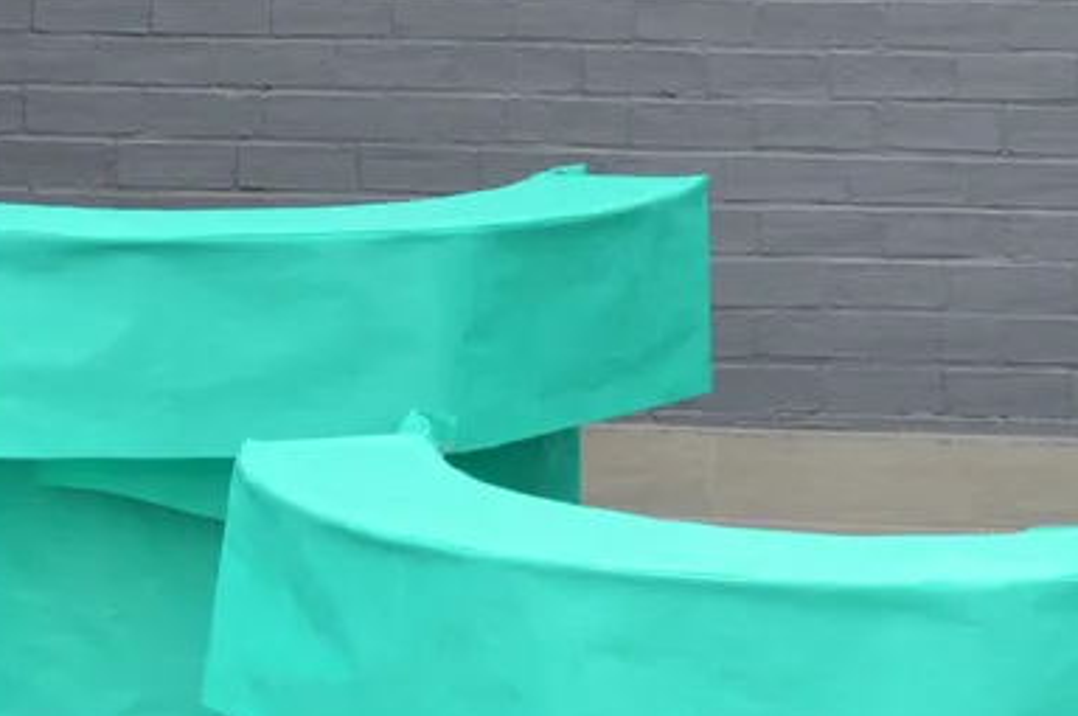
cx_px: 696
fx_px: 3649
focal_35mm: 122
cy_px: -168
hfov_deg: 16.8
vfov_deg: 11.0
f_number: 4.5
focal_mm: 22
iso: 400
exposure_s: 1/80
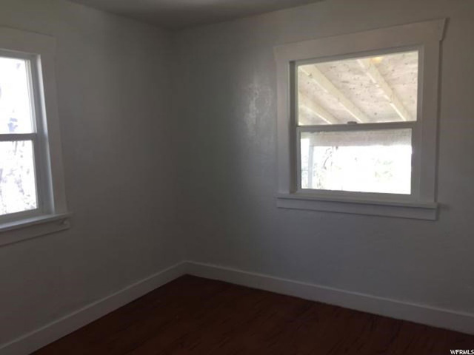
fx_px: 397
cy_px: 178
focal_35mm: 29
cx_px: 237
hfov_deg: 61.7
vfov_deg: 48.2
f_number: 2.2
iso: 40
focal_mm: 4.15
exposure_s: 1/40
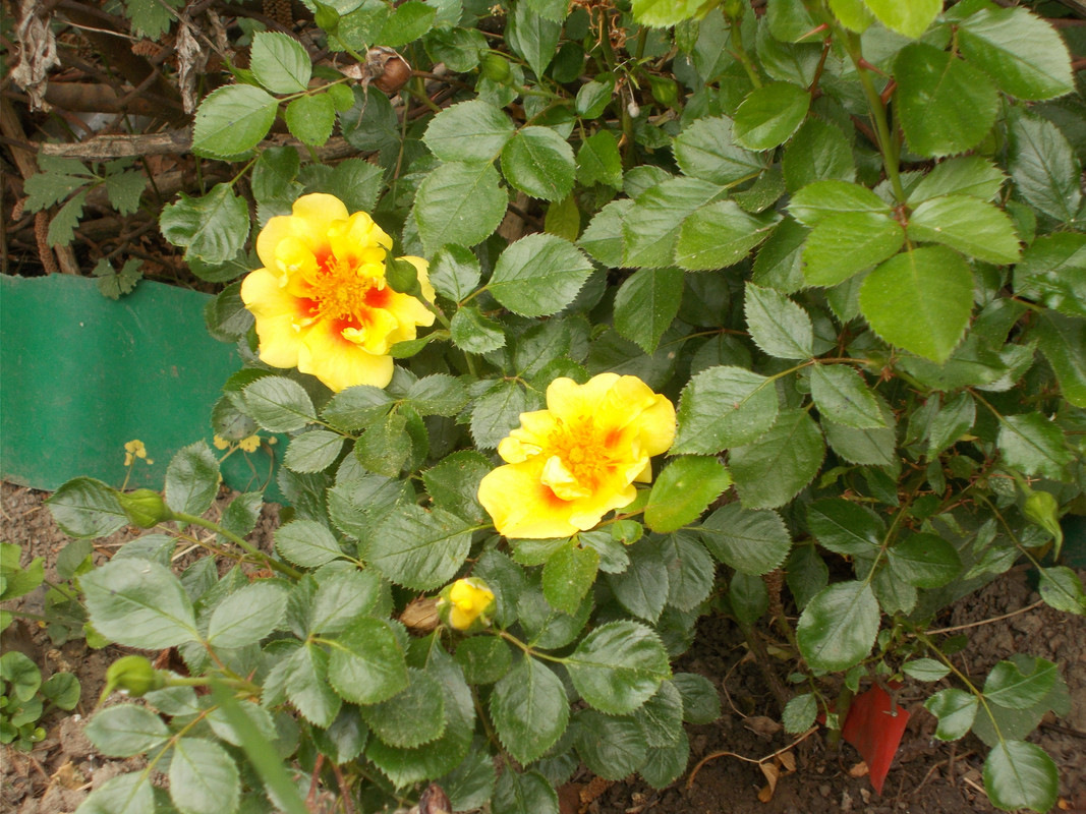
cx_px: 543
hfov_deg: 29.4
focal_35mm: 66
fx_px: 2070
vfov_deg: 22.2
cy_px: 407
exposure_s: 1/80
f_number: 5.3
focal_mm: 11.8
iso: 80
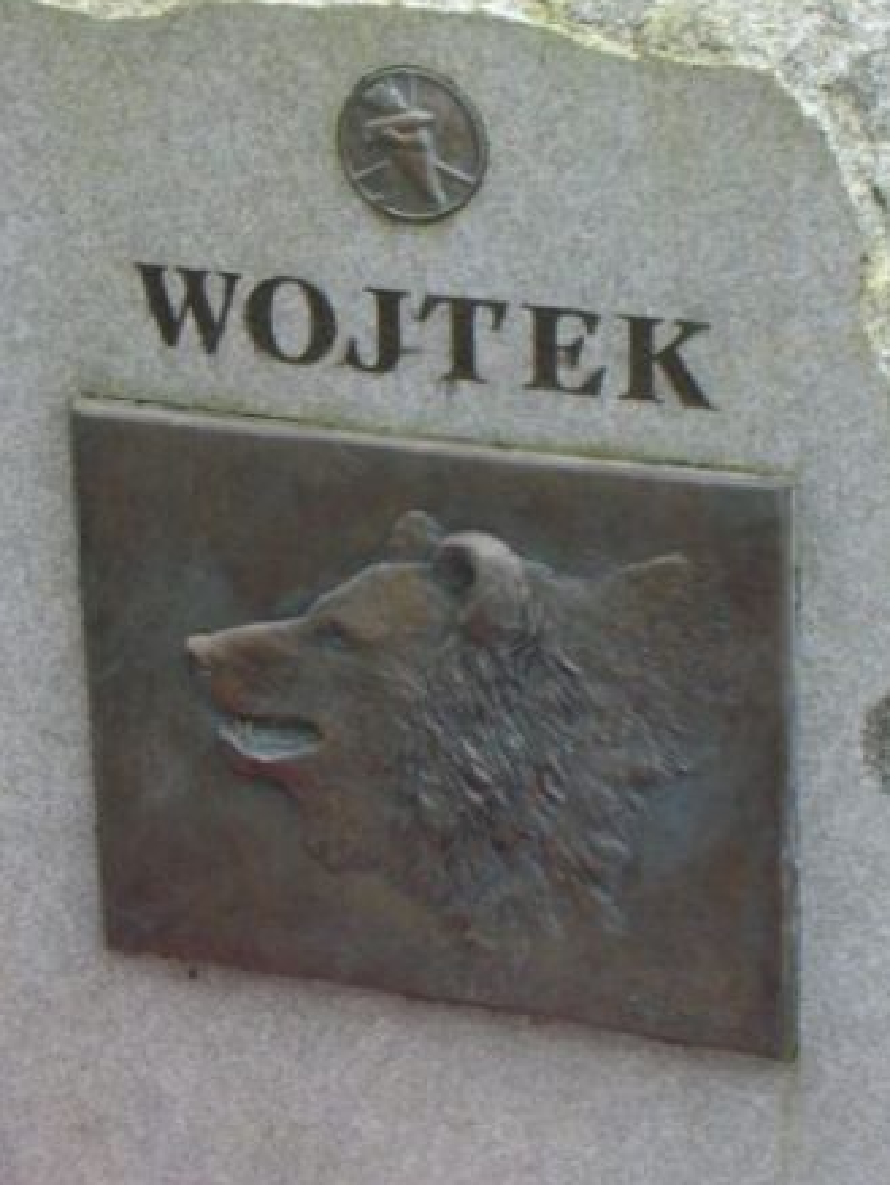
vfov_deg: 15.4
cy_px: 668
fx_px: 4384
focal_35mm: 128
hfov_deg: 11.6
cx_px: 514
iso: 50
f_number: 4.4
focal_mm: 12.2
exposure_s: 1/76.2
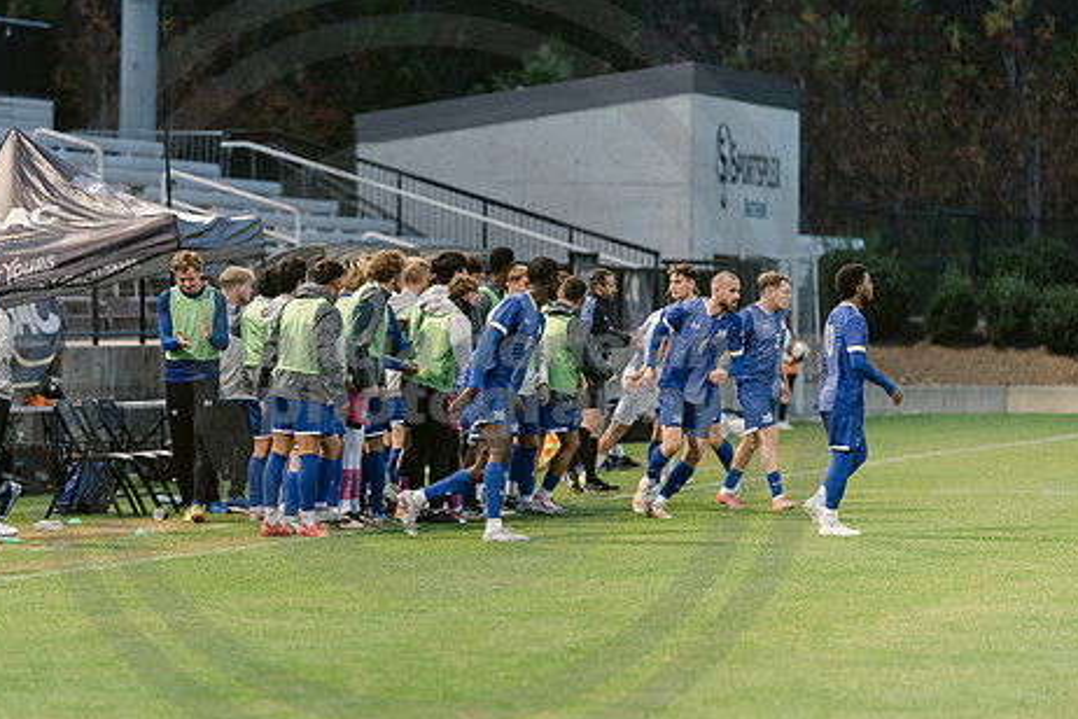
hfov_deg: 8.2
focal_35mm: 251
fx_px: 7515
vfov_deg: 5.5
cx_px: 422
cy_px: 372
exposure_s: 1/250
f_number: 2.8
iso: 1600
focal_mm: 200
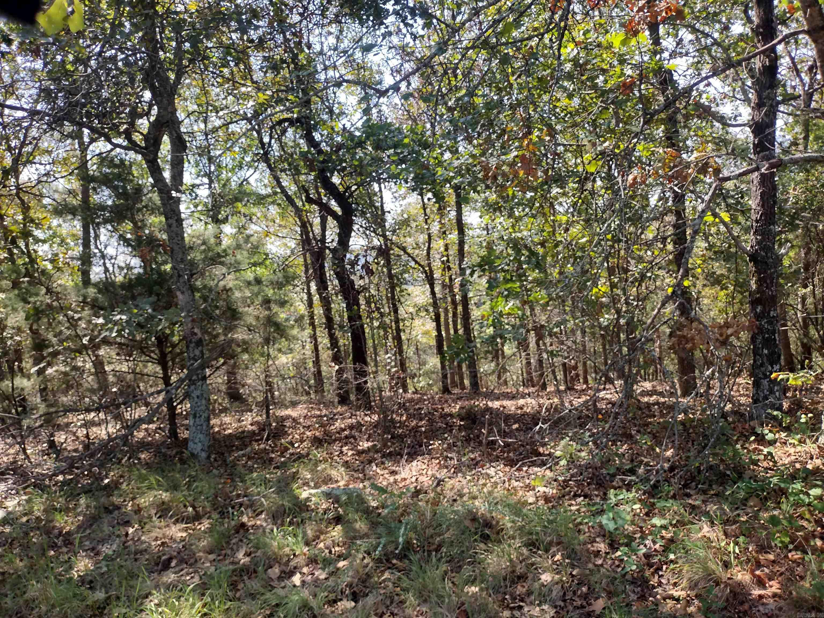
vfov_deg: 51.4
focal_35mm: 27
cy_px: 309
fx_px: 643
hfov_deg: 65.3
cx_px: 412
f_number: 1.7
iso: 100
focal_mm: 4.71
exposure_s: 1/528
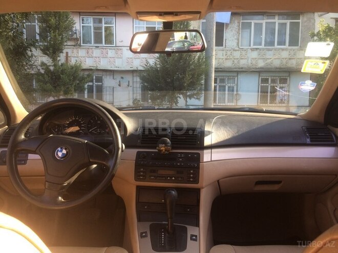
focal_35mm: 29
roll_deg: -2.8
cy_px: 126
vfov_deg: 48.2
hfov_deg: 61.7
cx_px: 169
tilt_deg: -6.2
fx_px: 283
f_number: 2.2
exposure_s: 1/119
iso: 32
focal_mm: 4.15
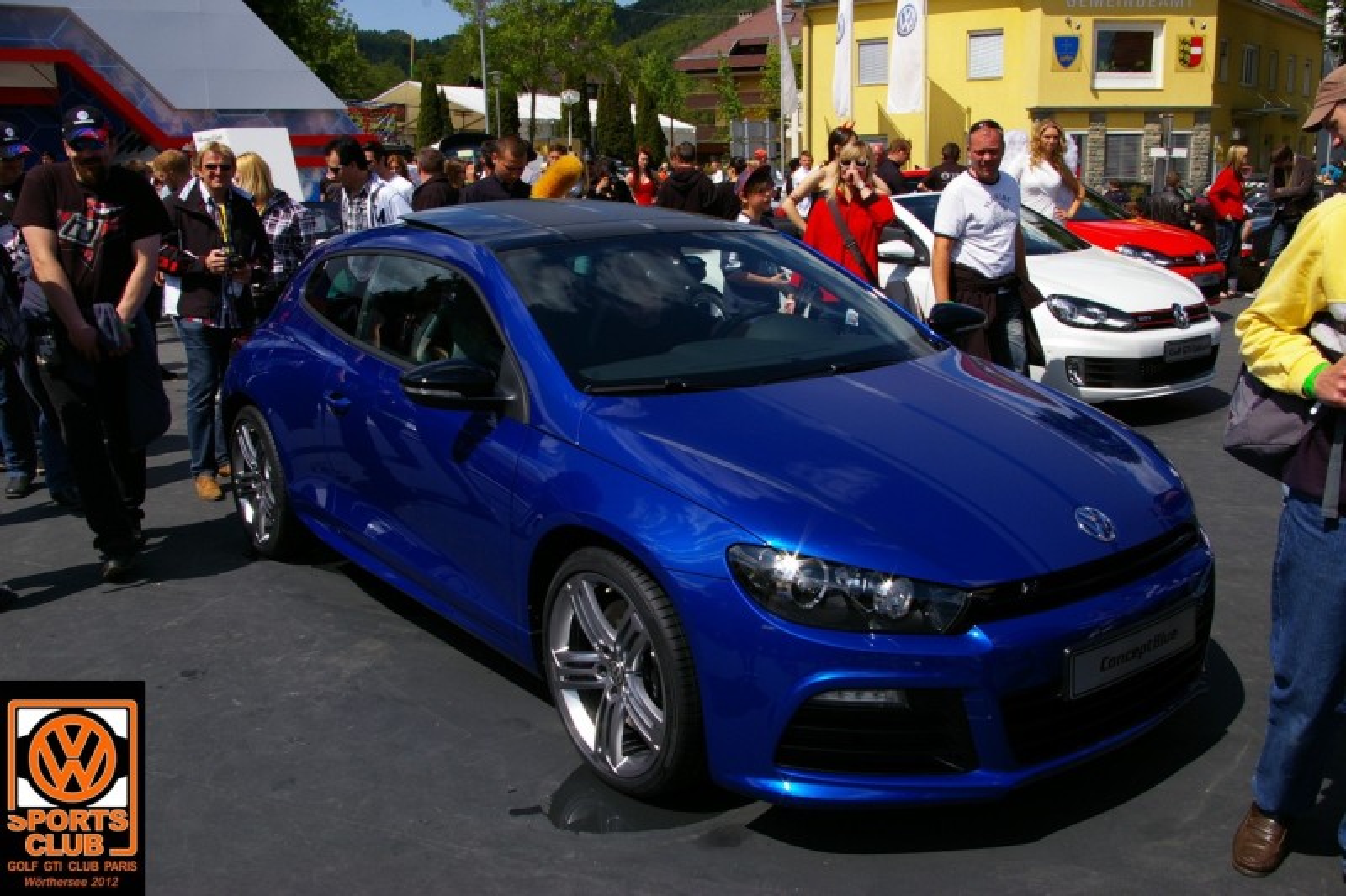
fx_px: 1177
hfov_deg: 59.5
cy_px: 448
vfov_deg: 41.7
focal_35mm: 32
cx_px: 673
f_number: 11
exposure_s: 1/250
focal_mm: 21
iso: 200
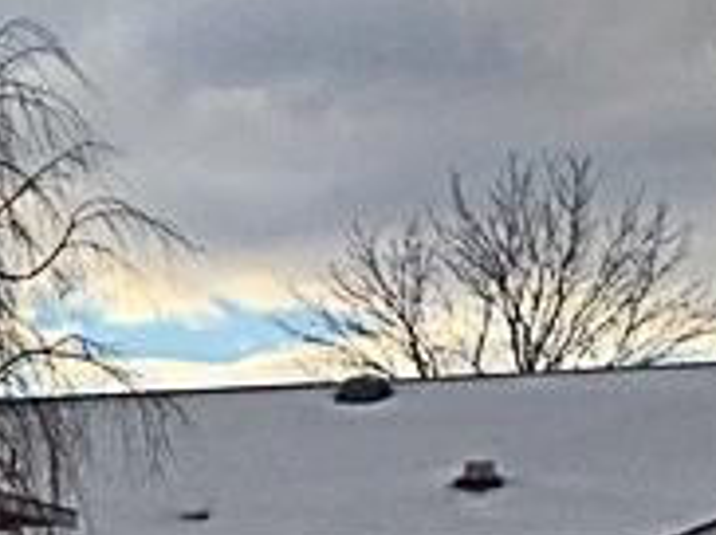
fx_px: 2107
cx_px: -358
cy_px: 677
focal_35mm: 102
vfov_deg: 14.0
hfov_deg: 17.4
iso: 25
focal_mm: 4.15
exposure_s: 1/1451
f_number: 2.2
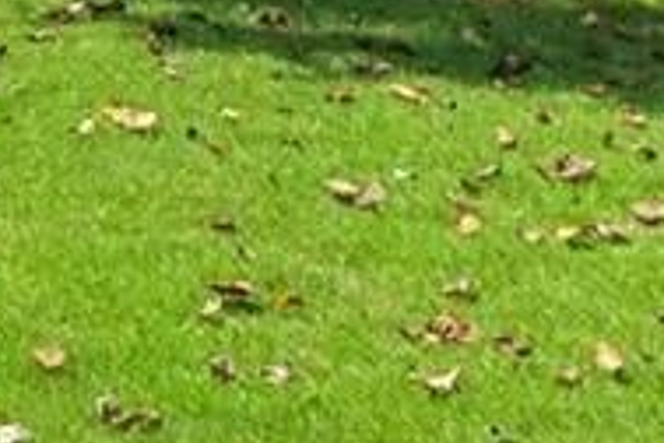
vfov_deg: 10.5
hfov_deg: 12.1
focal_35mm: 119
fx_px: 2195
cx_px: -1117
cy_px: -461
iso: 200
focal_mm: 22
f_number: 8
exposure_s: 1/200
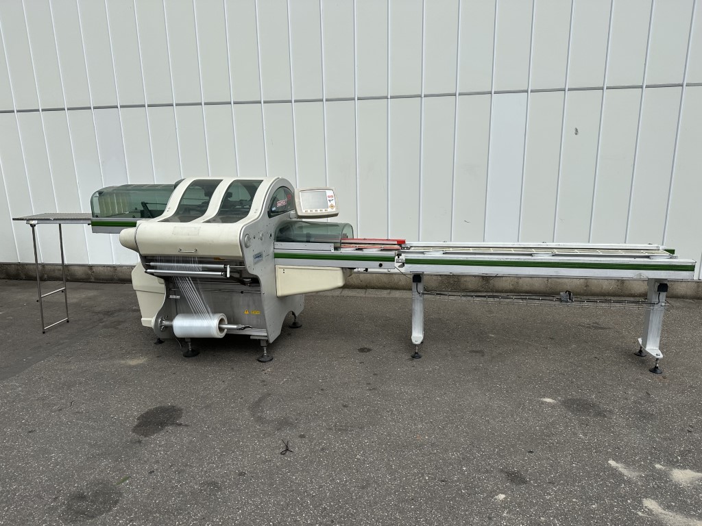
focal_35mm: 24
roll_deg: +1.2
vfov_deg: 56.8
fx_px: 487
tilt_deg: -13.0
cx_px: 351
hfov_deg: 71.6
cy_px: 263
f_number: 1.78
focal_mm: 6.86
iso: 80
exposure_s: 1/5525
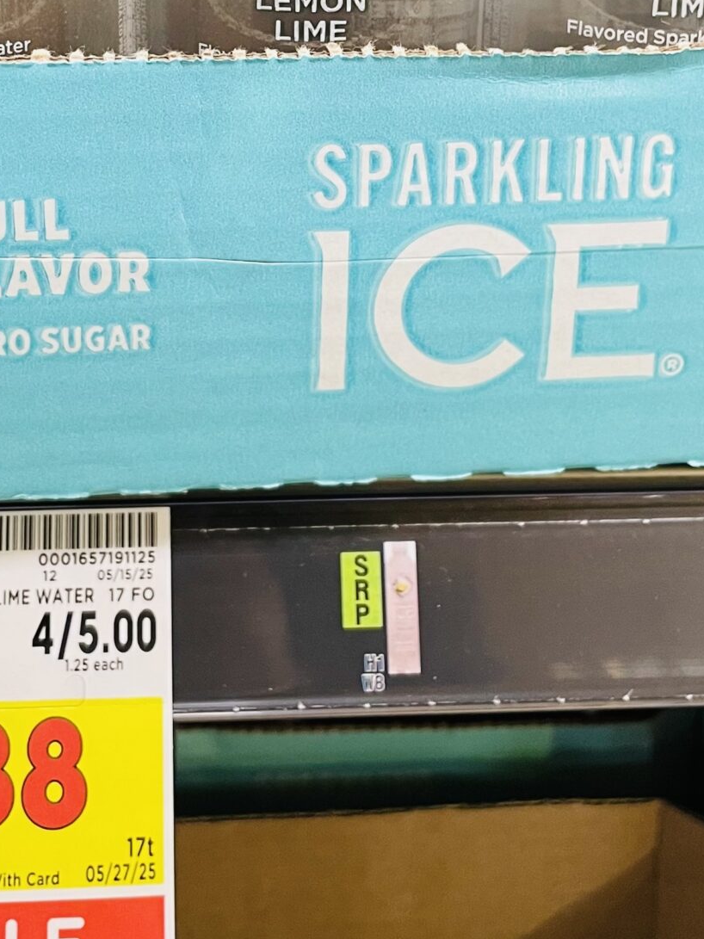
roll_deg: -0.5
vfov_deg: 29.7
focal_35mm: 61
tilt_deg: -17.8
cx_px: 212
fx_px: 1654
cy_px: 9
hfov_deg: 23.9
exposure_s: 1/60
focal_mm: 4.2
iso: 160
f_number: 1.6
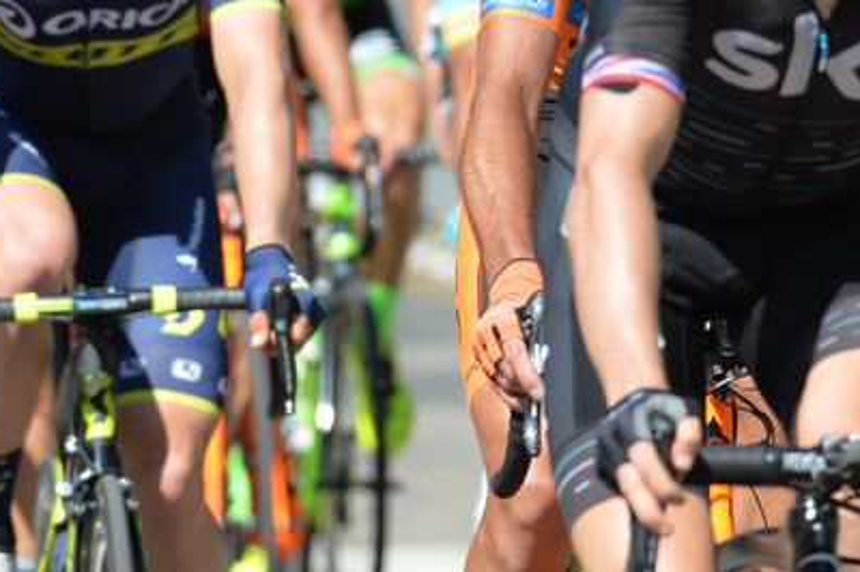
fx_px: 21482
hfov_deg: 2.3
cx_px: 503
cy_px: 135
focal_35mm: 900
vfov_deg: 1.5
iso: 640
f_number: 6.3
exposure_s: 1/2000
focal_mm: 300
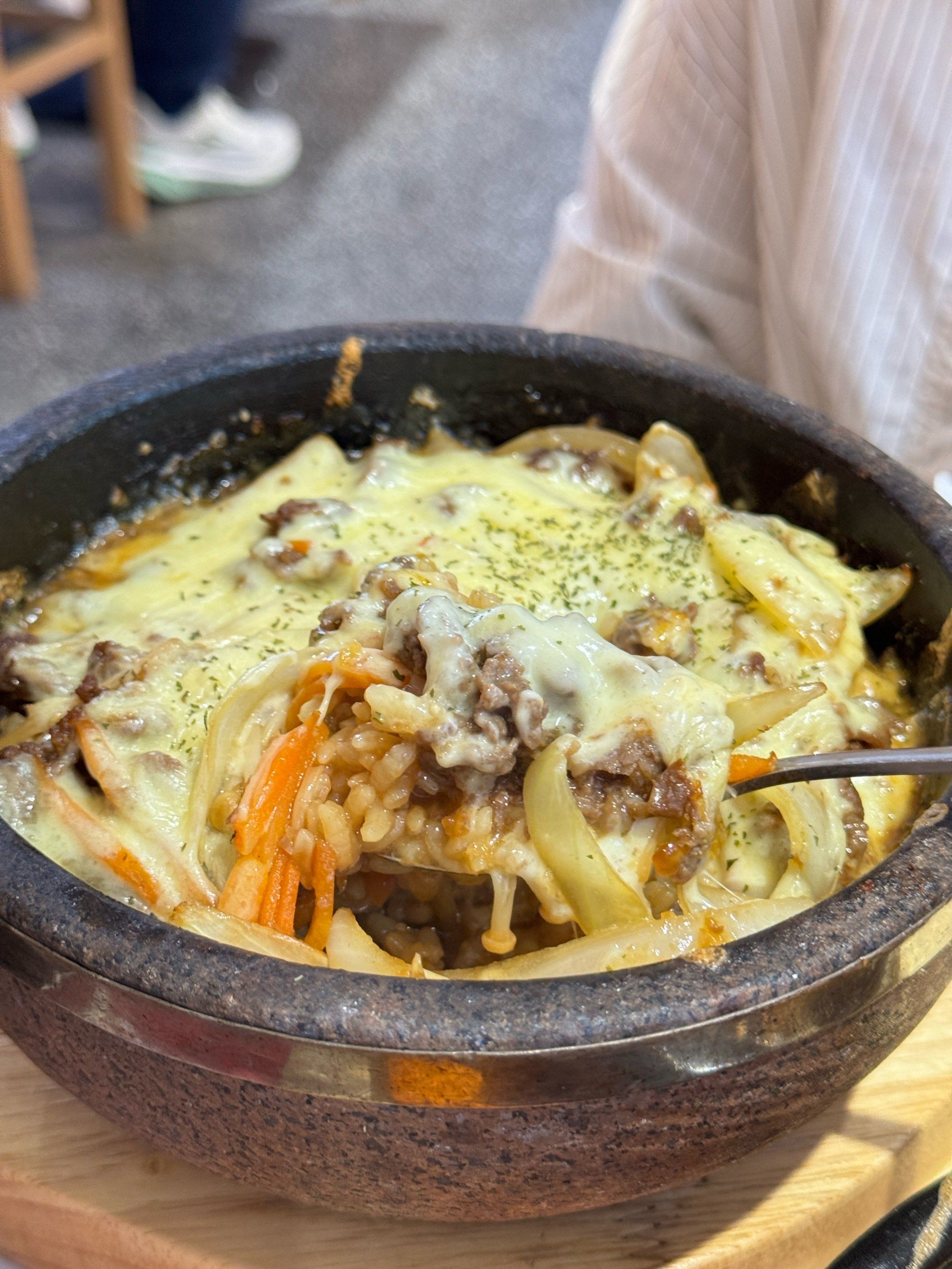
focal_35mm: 48
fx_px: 1760
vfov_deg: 39.7
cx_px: 476
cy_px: 634
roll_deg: -1.2
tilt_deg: -34.8
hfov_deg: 30.3
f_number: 1.78
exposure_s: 1/50
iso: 160
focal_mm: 6.86
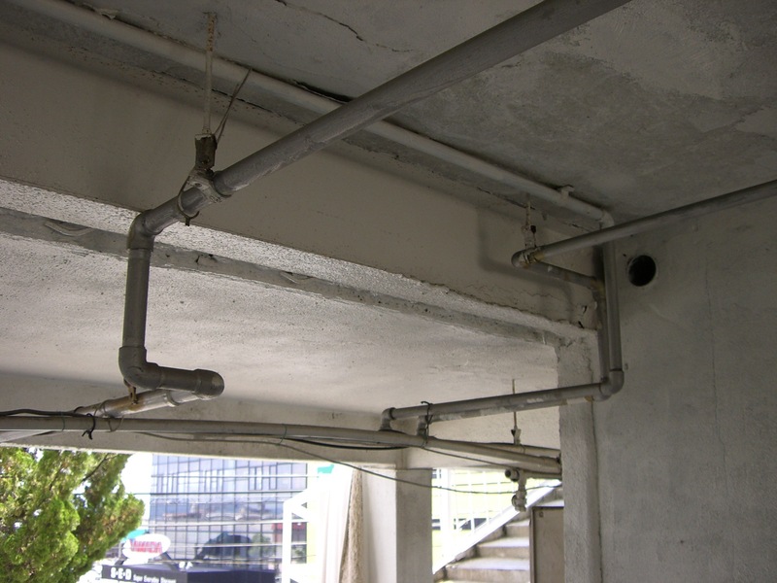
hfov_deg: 49.0
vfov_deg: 37.7
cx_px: 388
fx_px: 853
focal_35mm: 38
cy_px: 292
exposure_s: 1/160
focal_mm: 6.2
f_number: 2.7
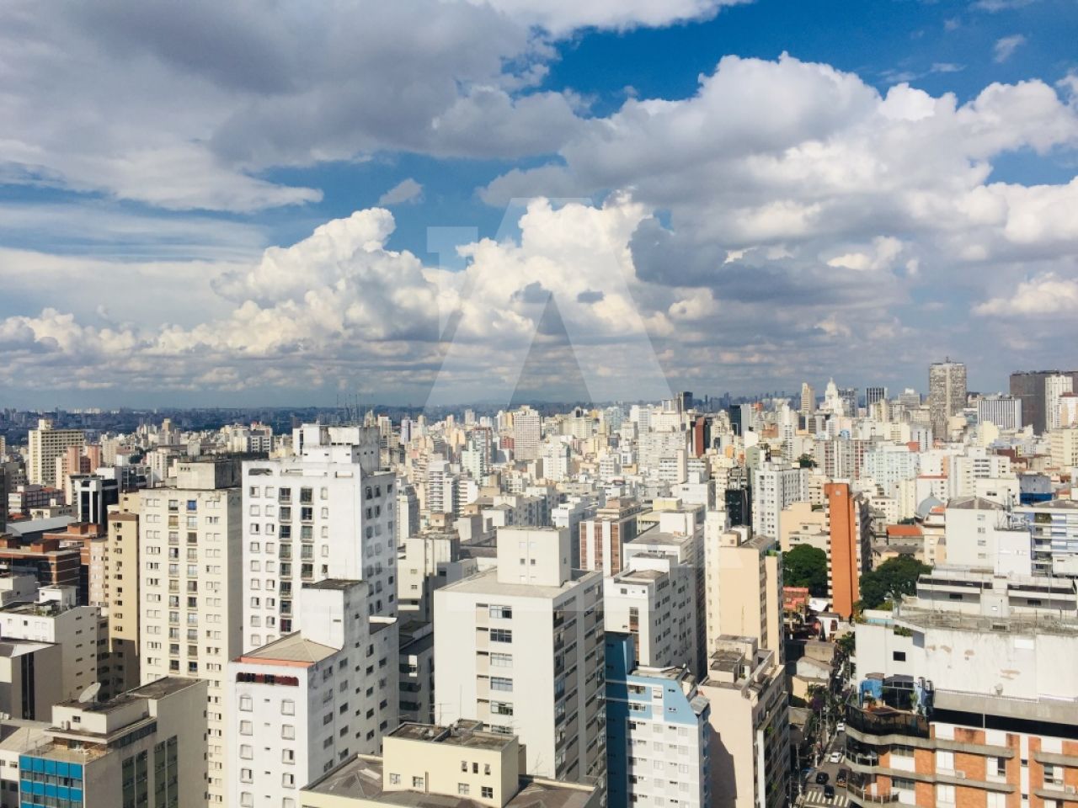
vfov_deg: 48.2
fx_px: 903
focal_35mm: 29
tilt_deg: +0.7
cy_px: 404
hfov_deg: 61.7
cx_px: 539
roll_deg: -0.6
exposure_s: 1/5650
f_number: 2.2
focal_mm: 4.15
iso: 32
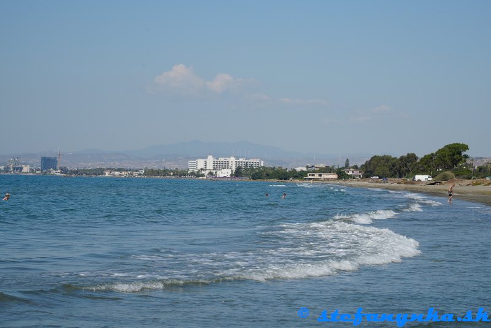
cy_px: 164
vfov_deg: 13.1
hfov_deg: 19.4
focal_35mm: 105
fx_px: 1433
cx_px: 246
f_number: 11
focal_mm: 105
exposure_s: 1/125
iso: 100
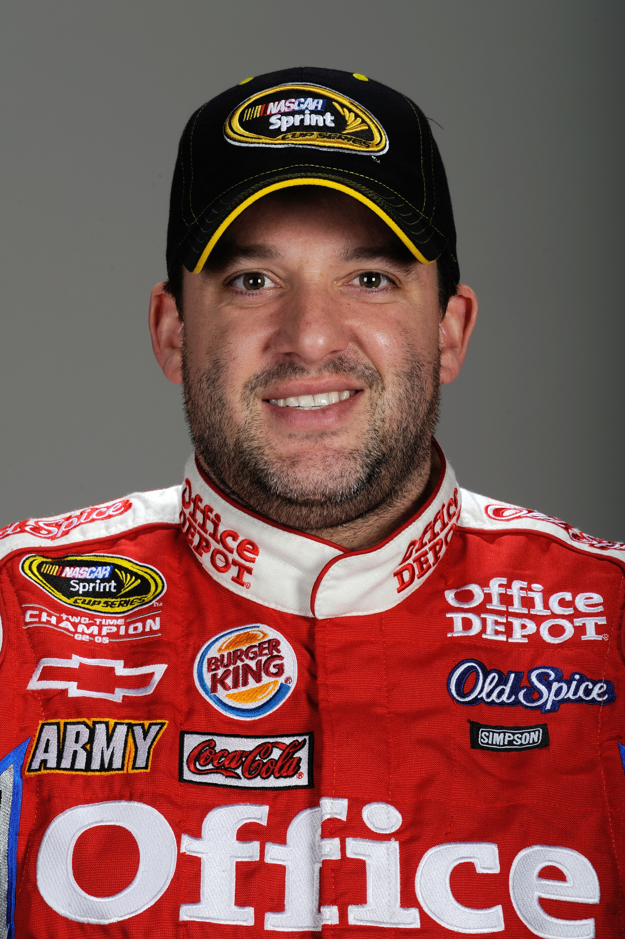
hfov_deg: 7.6
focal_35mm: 180
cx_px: 312
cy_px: 470
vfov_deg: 11.4
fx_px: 4693
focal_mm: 180
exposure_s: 1/250
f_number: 13
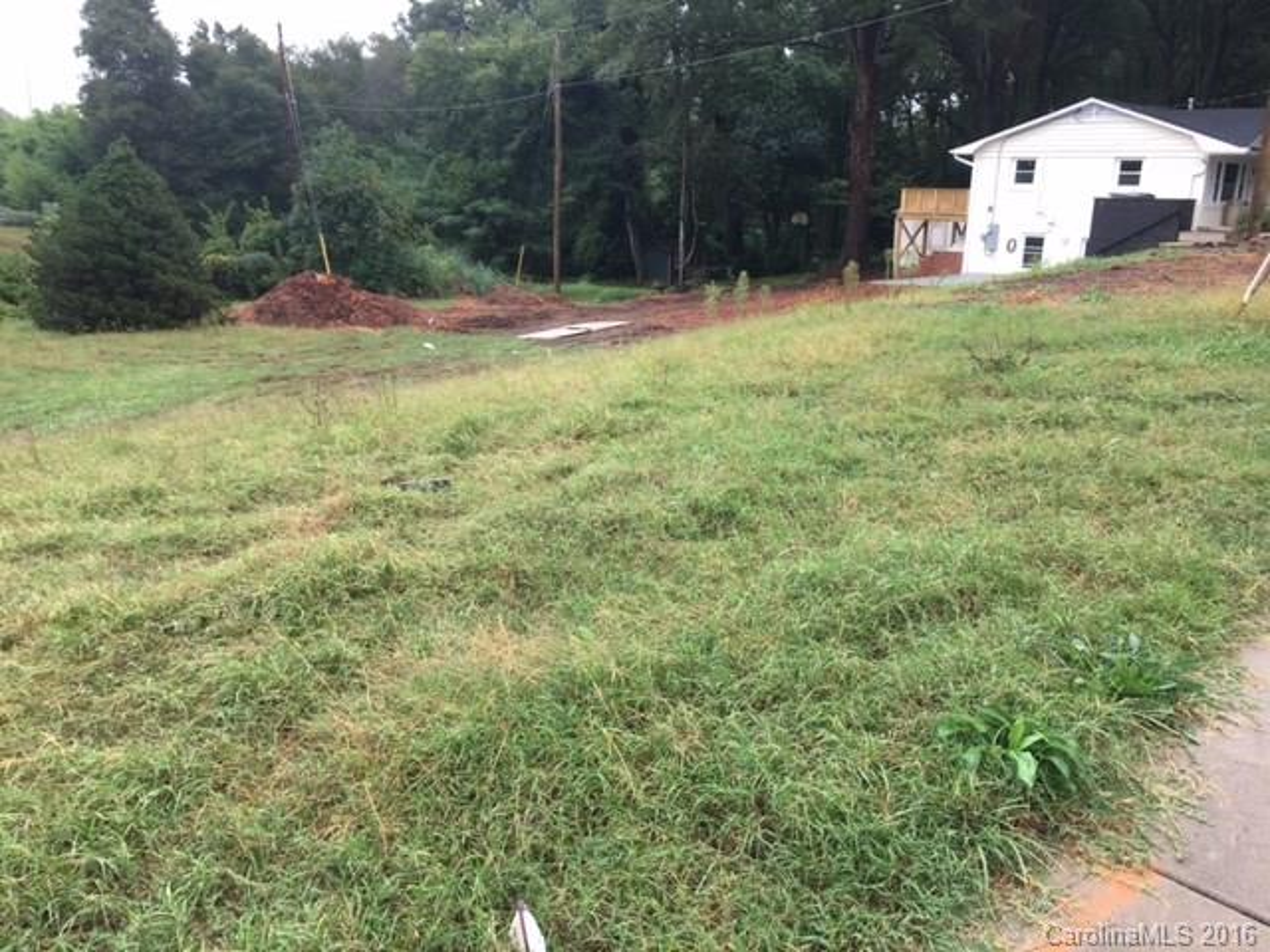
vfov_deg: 48.2
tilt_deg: -14.7
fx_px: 1064
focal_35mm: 29
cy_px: 476
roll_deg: -2.1
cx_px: 635
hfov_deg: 61.7
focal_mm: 4.15
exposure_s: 1/60
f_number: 2.2
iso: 25
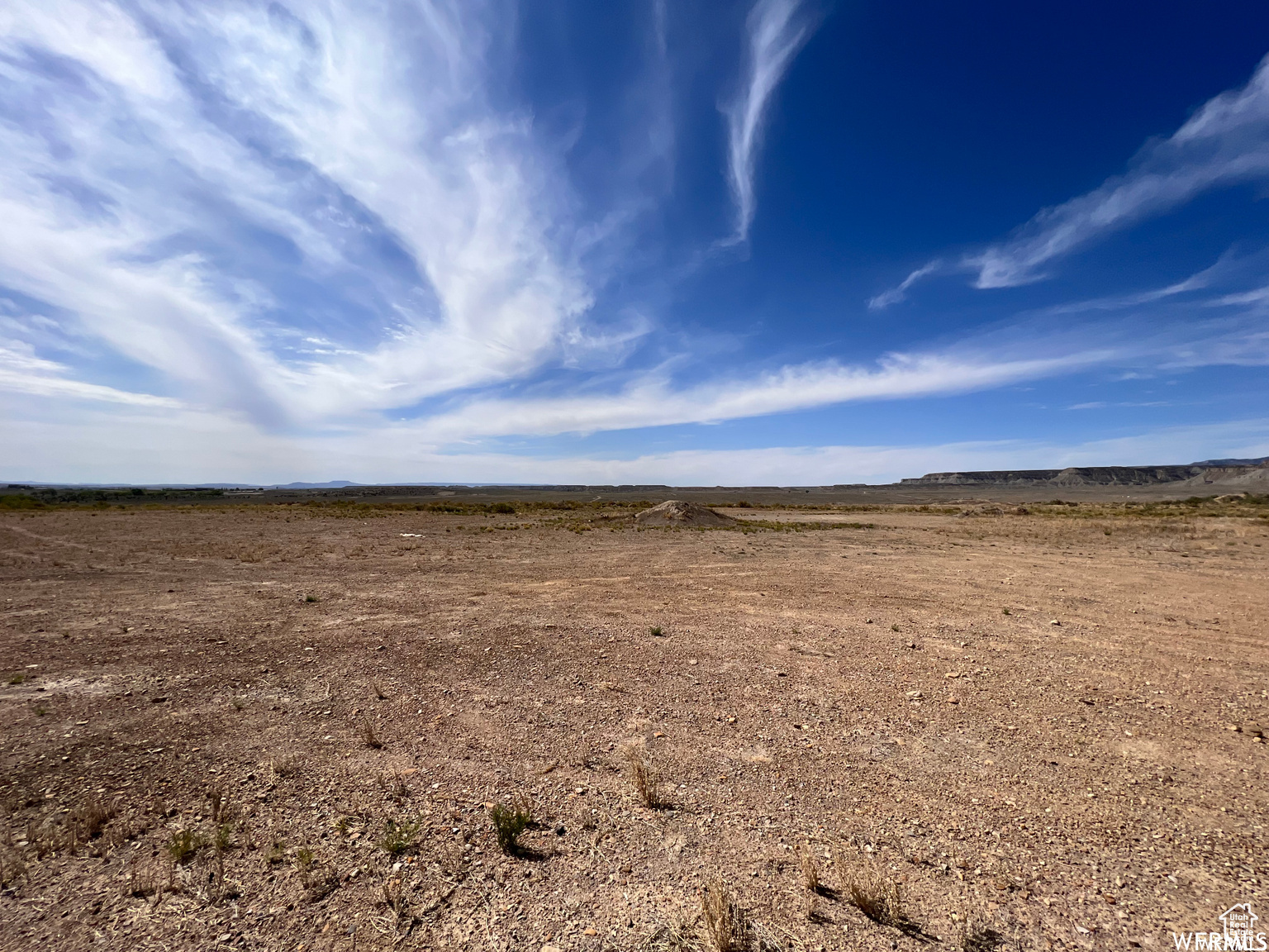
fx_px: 477
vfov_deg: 89.9
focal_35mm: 13
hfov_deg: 106.2
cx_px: 634
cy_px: 476
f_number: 1.8
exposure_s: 1/4386
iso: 32
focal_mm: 1.57
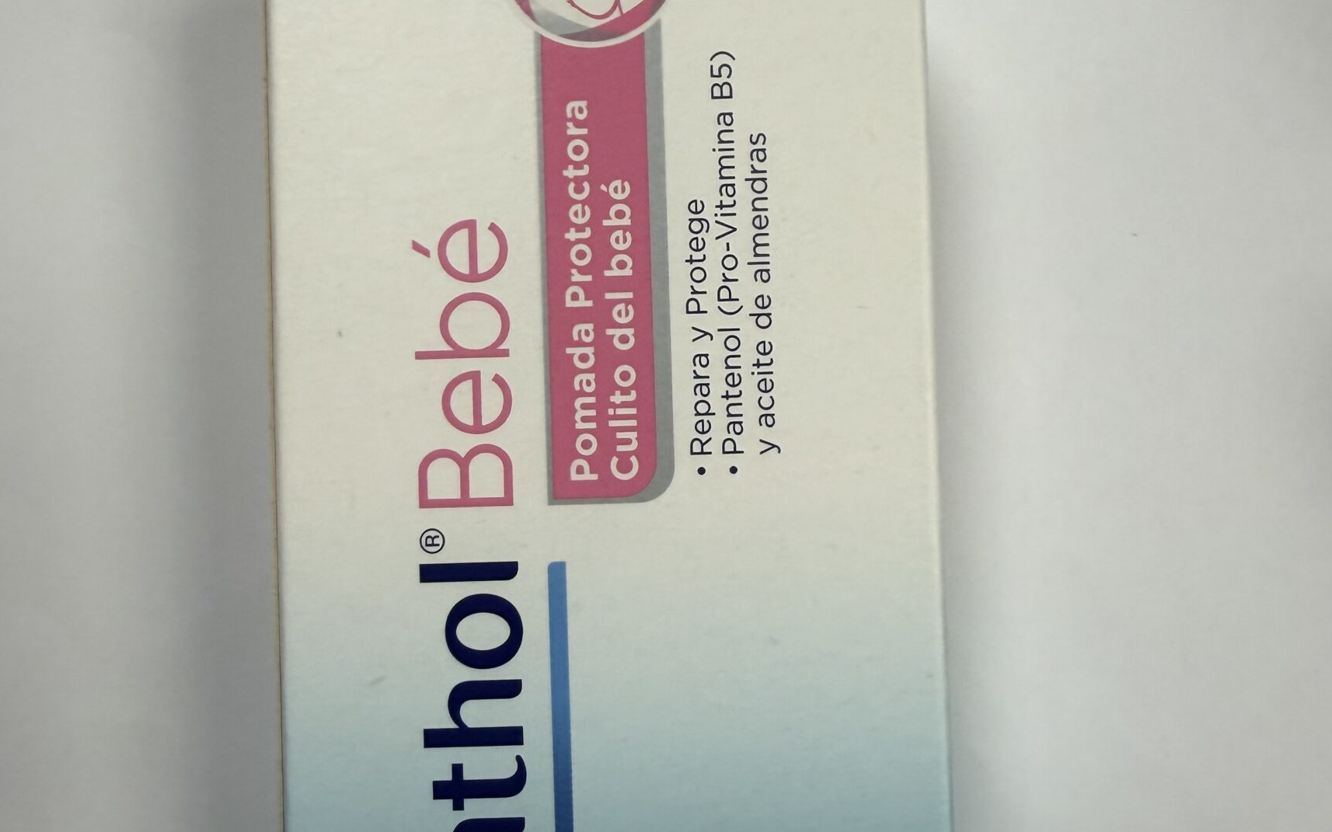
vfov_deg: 33.4
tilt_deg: -87.7
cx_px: 639
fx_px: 1379
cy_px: 510
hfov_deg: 51.5
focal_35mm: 38
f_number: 2.2
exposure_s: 1/100
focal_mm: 2.22
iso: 125
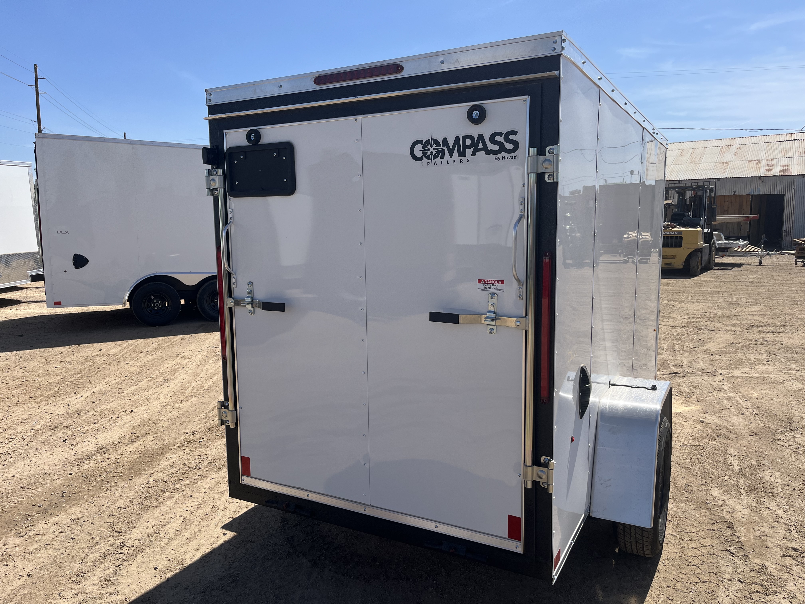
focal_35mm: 26
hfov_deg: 67.3
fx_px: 605
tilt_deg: -8.1
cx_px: 402
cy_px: 302
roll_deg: +1.3
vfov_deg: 53.1
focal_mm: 5.1
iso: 50
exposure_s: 1/4149
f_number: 1.6
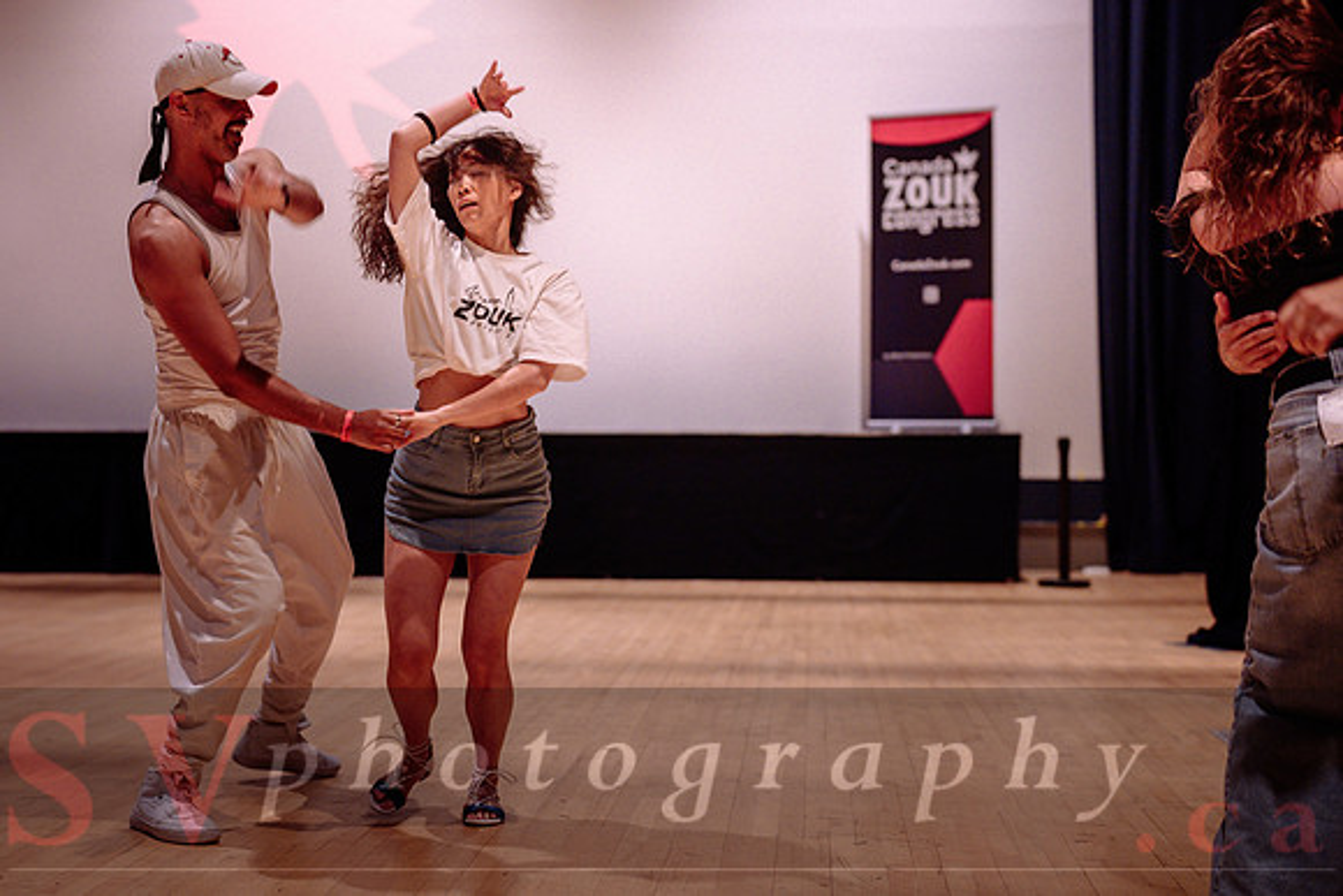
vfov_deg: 23.6
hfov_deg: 34.8
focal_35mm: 57
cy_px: 448
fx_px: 2141
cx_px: 572
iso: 1600
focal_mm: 50
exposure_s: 1/160
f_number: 1.8
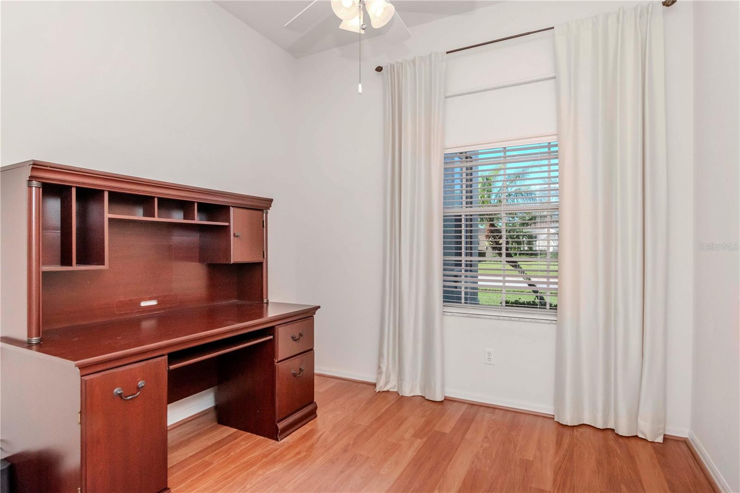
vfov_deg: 67.4
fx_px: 370
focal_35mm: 18
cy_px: 246
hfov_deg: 90.0
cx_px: 370
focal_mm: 12
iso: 640
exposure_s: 1/200
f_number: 13
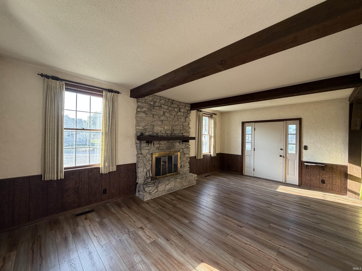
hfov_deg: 102.1
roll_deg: -0.8
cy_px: 136
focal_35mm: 14
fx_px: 146
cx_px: 181
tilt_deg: +0.7
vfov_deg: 85.7
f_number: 2.2
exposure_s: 1/121
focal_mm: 2.22
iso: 160
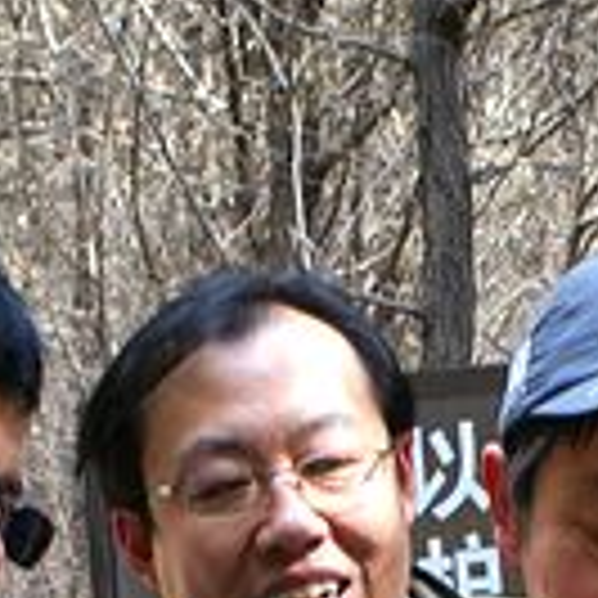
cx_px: 629
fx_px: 3303
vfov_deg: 10.0
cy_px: 928
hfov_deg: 10.2
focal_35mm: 169
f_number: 6.3
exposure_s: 1/25
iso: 100
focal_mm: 22
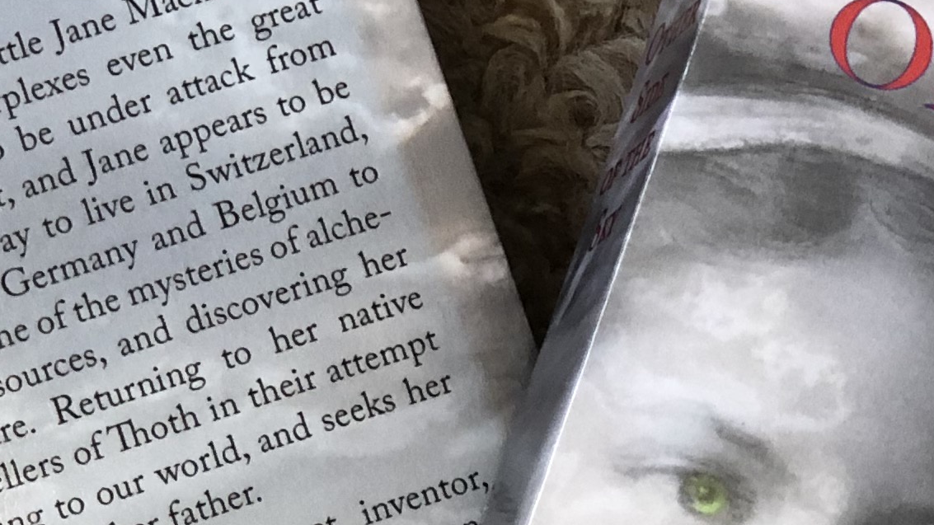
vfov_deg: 5.5
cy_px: 538
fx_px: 5473
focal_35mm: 221
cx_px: 574
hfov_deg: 9.8
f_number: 2.8
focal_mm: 6.6
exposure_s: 1/120
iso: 160
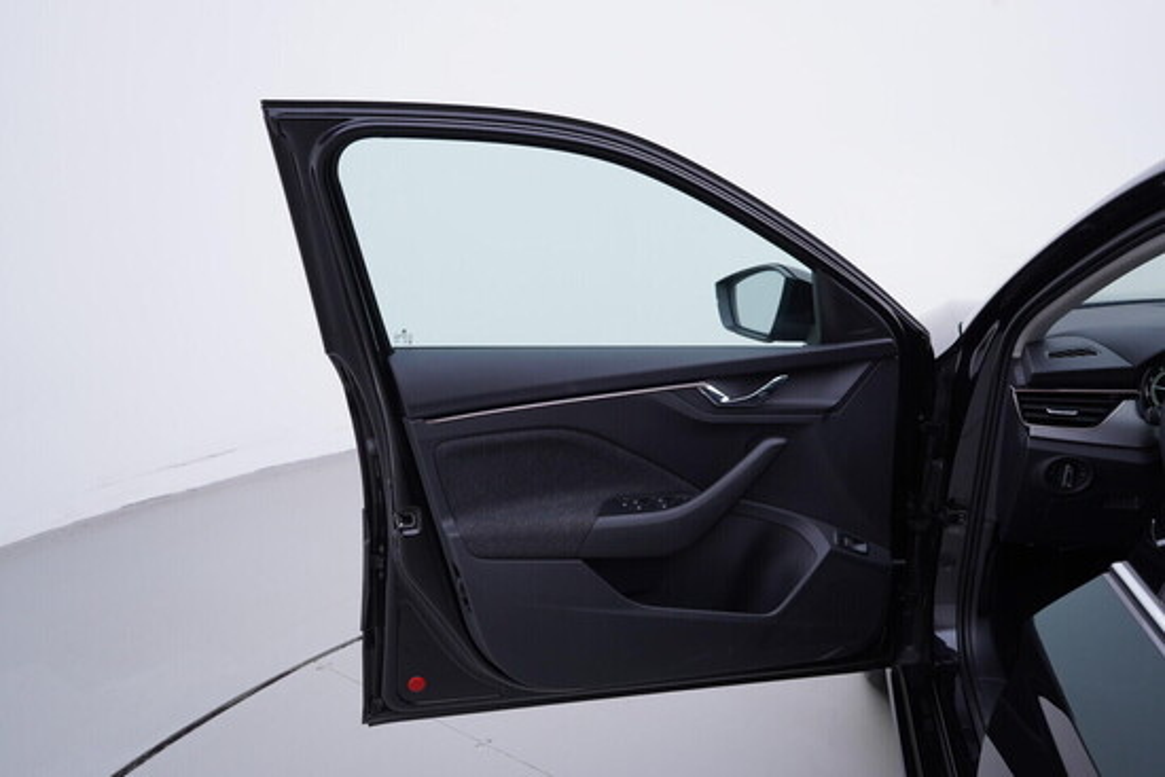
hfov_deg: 53.1
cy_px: 388
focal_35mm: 36
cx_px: 582
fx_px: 1165
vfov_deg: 36.9
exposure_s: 1/60
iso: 125
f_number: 3.5
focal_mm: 24
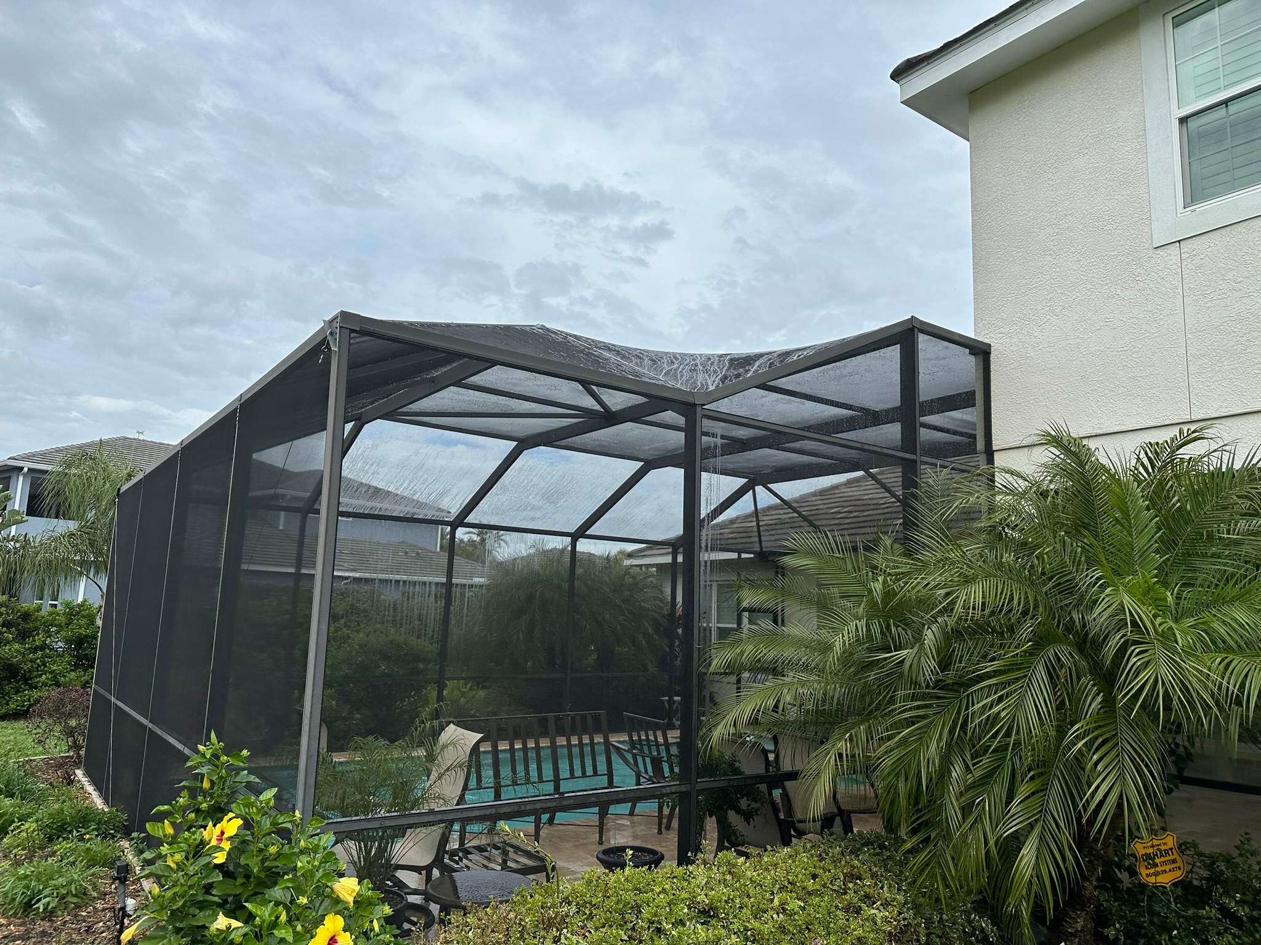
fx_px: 874
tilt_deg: +6.9
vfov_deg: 56.8
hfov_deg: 71.6
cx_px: 630
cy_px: 472
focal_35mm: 24
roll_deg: -4.7
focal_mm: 6.86
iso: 80
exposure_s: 1/5525
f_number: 1.78
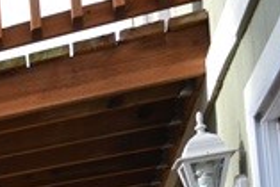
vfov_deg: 12.5
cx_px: -501
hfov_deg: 12.4
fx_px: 763
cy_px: 357
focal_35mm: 98
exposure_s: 1/125
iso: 100
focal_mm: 10
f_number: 5.6
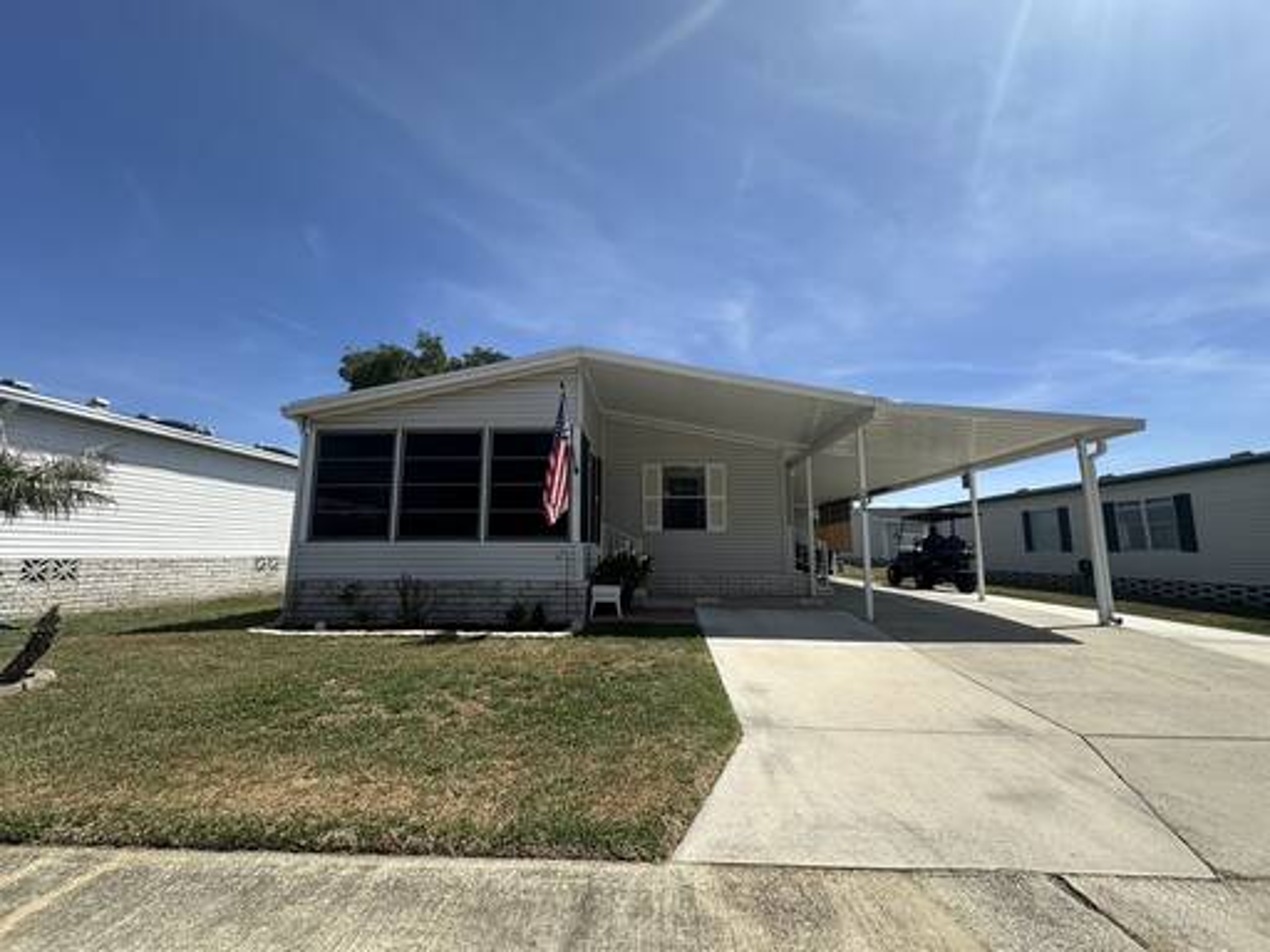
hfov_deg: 102.1
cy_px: 476
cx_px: 635
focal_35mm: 14
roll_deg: +0.7
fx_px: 514
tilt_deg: +8.6
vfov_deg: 85.7
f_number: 2.2
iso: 50
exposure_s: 1/1770
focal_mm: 2.22
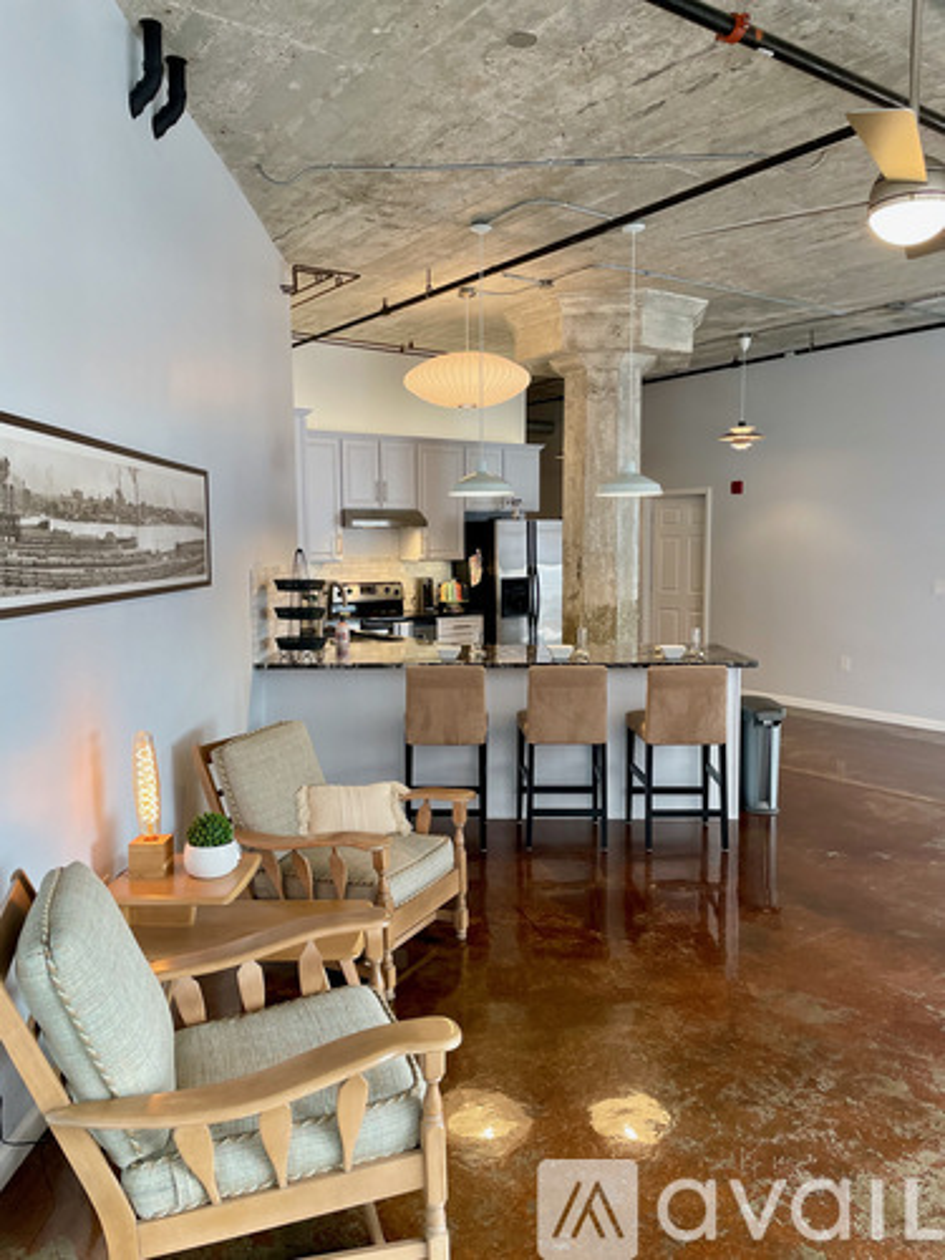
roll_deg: +0.7
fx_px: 946
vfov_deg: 67.3
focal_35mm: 26
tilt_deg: -5.1
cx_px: 472
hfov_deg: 53.1
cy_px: 630
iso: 125
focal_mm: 4.2
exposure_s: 1/120
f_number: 1.6
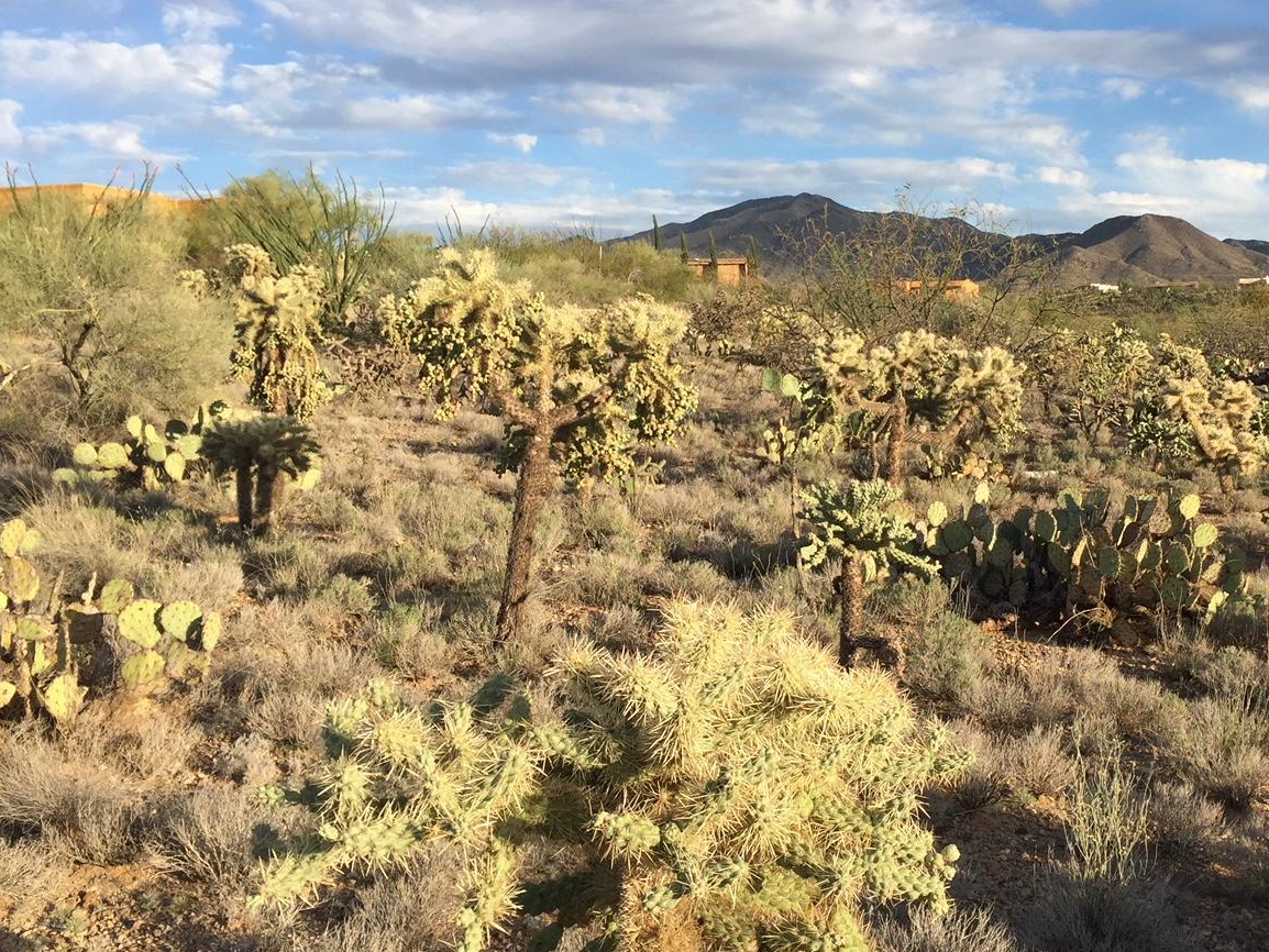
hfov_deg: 45.1
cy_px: 444
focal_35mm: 41
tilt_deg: -2.3
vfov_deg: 35.1
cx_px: 841
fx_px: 1503
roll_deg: +0.4
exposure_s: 1/1099
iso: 32
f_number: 2.2
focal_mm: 4.15
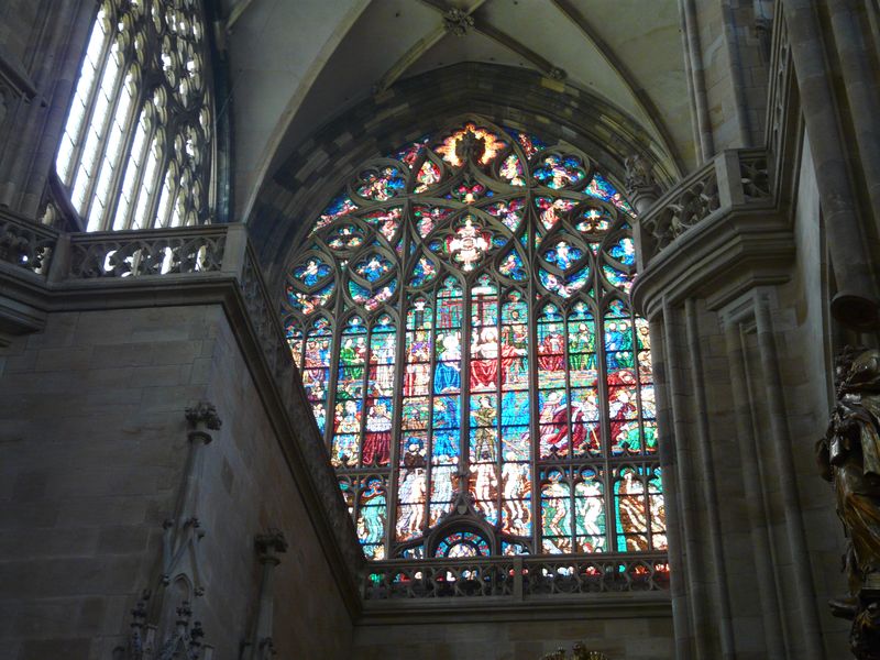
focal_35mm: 53
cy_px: 330
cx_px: 440
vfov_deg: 27.5
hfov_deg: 36.2
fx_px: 1347
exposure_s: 1/25
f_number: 3.2
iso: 200
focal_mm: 8.8
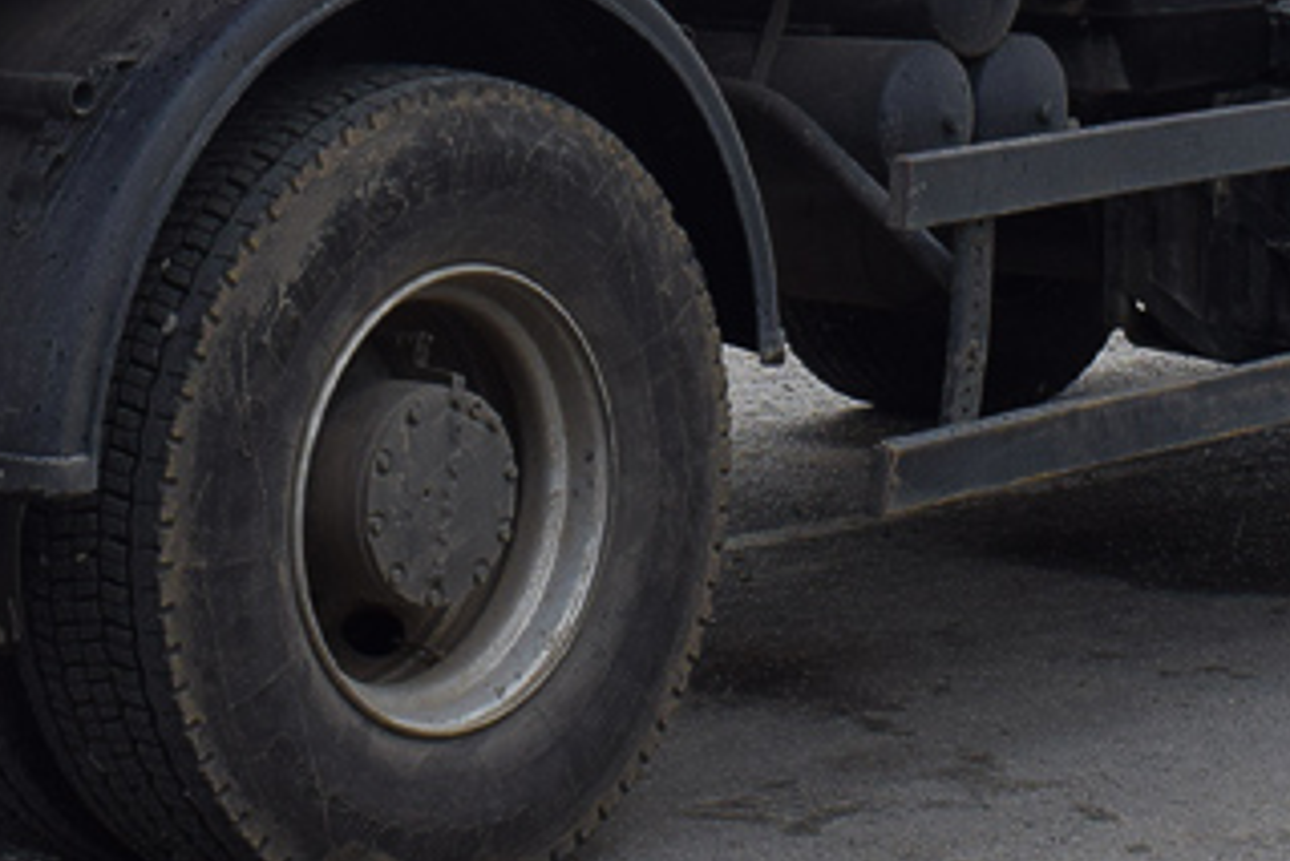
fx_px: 4656
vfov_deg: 10.2
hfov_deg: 15.7
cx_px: 453
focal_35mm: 130
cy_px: -493
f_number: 8
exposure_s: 1/250
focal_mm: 23
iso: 320
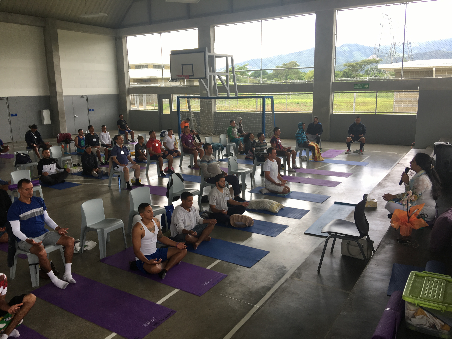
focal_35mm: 29
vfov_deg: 48.2
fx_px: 379
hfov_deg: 61.7
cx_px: 226
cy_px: 170
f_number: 2.2
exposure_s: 1/121
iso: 25
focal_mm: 4.15
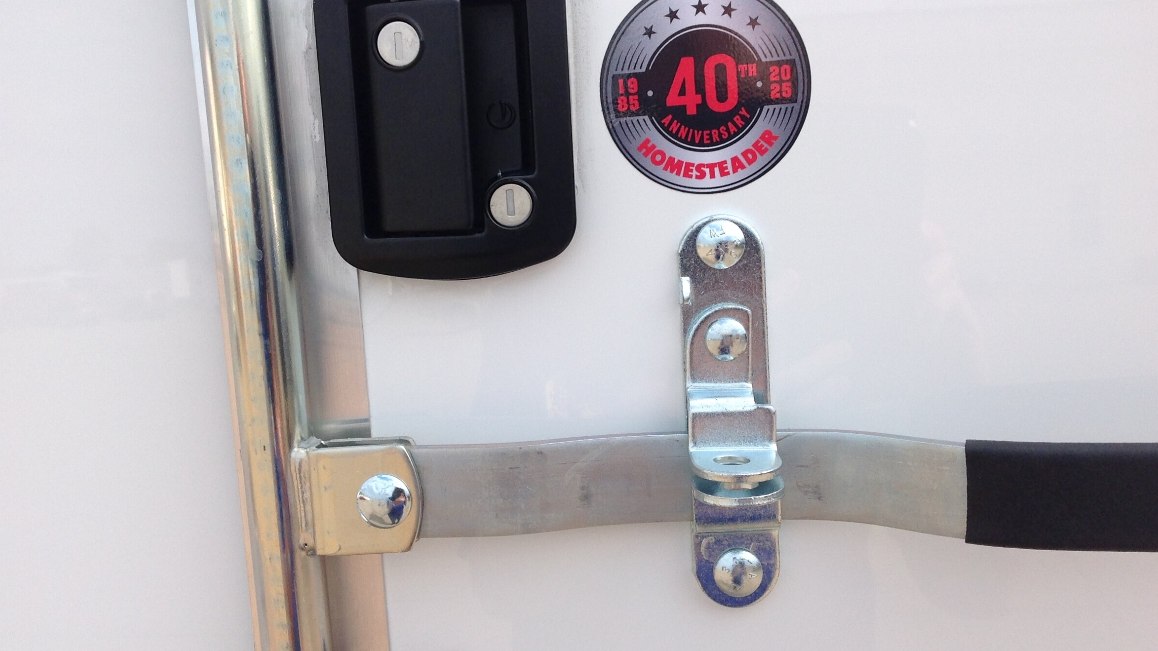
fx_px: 1259
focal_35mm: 41
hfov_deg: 49.4
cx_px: 598
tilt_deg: -12.4
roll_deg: +4.7
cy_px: 279
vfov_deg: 29.0
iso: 50
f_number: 2.4
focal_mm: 4.28
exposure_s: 1/1259
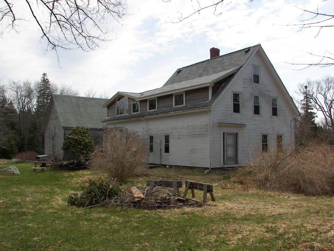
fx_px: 347
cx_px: 167
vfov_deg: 39.7
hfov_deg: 51.4
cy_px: 126
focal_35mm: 36
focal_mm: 6
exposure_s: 1/500
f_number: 4
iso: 50
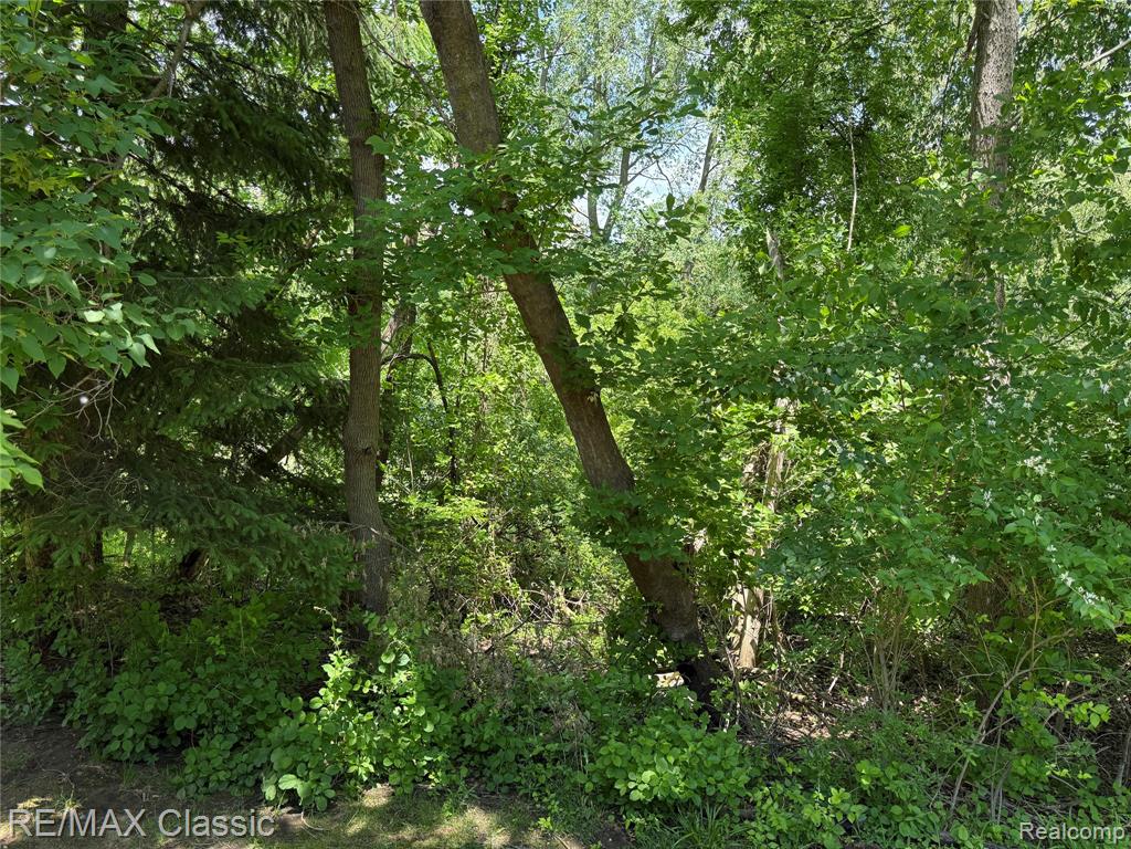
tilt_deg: -1.6
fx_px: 784
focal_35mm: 24
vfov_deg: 56.8
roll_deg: -4.5
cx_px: 566
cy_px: 424
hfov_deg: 71.6
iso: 100
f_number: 1.78
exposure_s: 1/403
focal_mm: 6.76
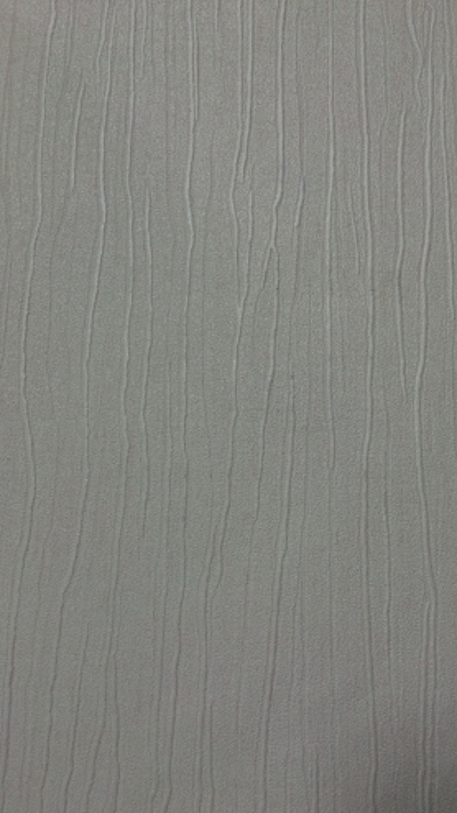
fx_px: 689
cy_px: 408
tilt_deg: -79.8
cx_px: 298
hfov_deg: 36.4
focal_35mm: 32
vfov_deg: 61.0
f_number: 2.2
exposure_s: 1/33
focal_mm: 4.15
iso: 80
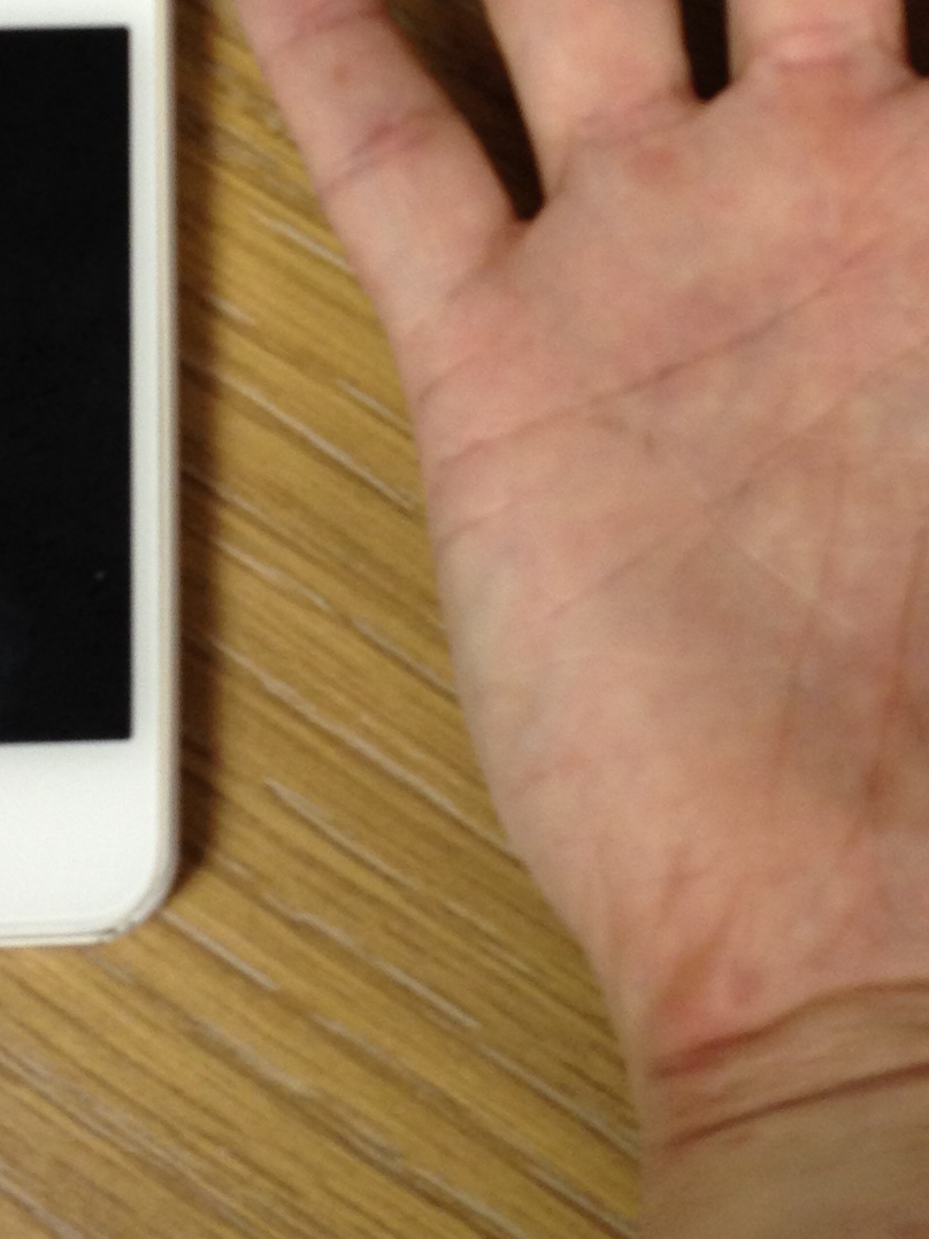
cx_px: 517
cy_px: 166
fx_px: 3795
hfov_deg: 14.0
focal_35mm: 106
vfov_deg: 18.3
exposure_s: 1/20
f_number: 2.4
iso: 80
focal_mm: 4.28
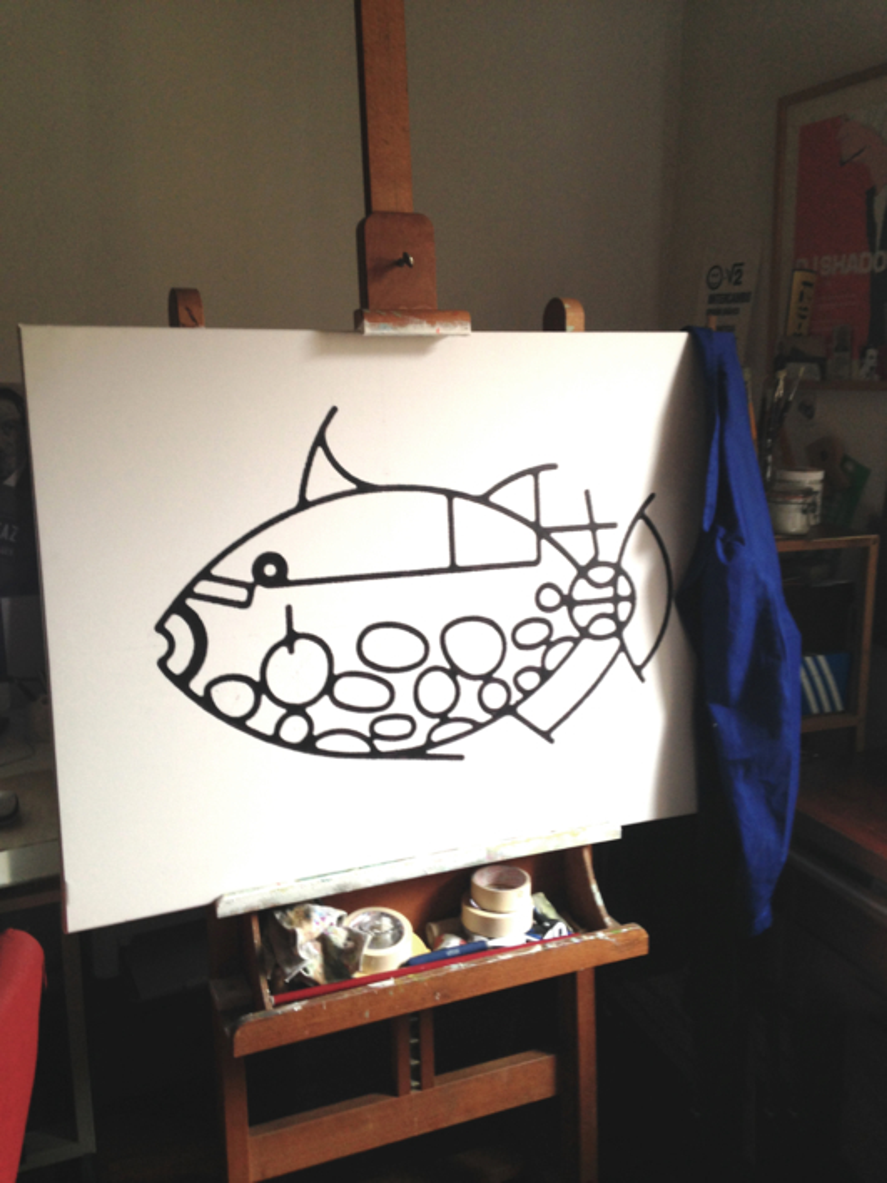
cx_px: 444
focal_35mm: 33
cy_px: 592
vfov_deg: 55.4
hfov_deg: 42.9
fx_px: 1127
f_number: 2.4
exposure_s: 1/20
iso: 80
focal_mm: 4.12
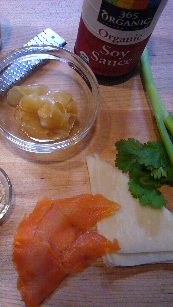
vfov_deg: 49.4
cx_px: 24
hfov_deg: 28.1
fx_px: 334
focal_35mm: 41
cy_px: 153
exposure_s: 1/15
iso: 160
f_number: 2.8
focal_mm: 4.6
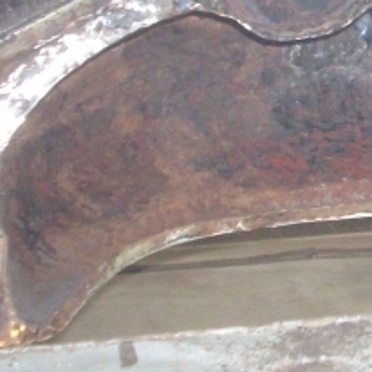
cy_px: -28
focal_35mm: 119
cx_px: 482
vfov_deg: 14.3
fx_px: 1447
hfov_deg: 14.1
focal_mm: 6.2
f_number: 2.8
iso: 400
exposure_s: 1/60
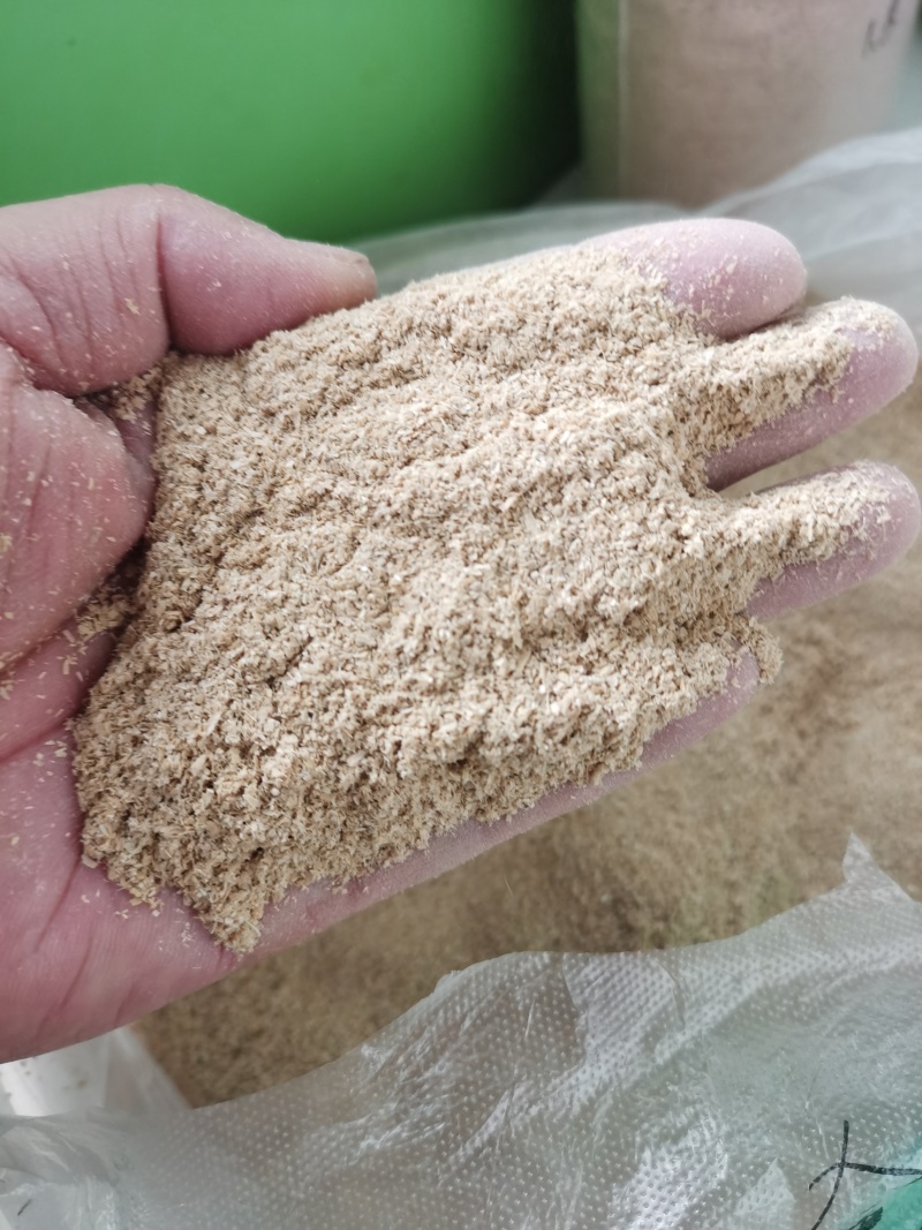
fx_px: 959
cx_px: 461
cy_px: 615
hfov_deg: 51.3
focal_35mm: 27
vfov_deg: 65.3
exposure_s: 1/50
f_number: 1.8
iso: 250
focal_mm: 5.58
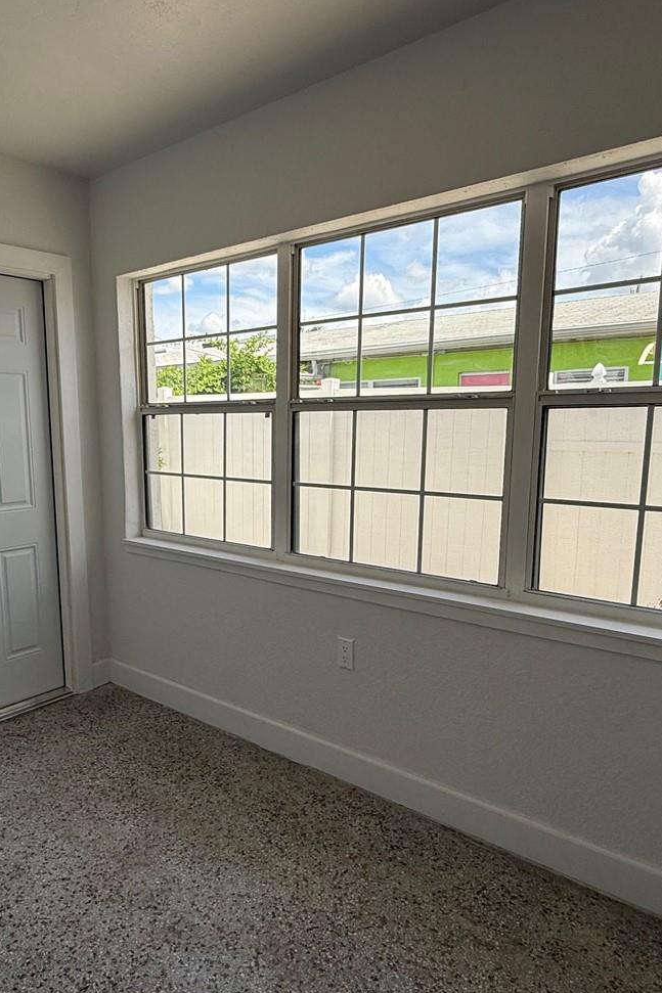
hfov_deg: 52.7
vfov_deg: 73.7
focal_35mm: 24
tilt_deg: -9.0
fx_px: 662
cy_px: 529
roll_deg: +0.3
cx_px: 260
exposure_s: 1/1033
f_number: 2.2
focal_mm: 2.22
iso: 50
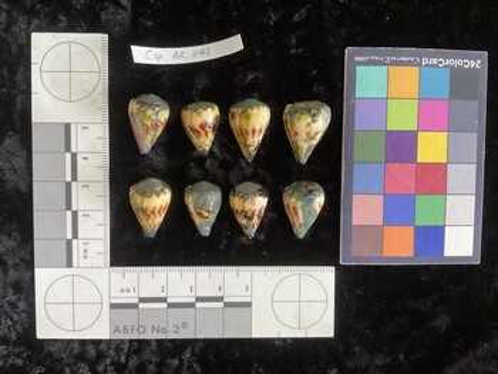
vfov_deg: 48.3
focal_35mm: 29
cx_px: 249
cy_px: 187
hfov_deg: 61.6
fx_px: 417
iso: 160
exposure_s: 1/60
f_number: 1.8
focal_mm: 3
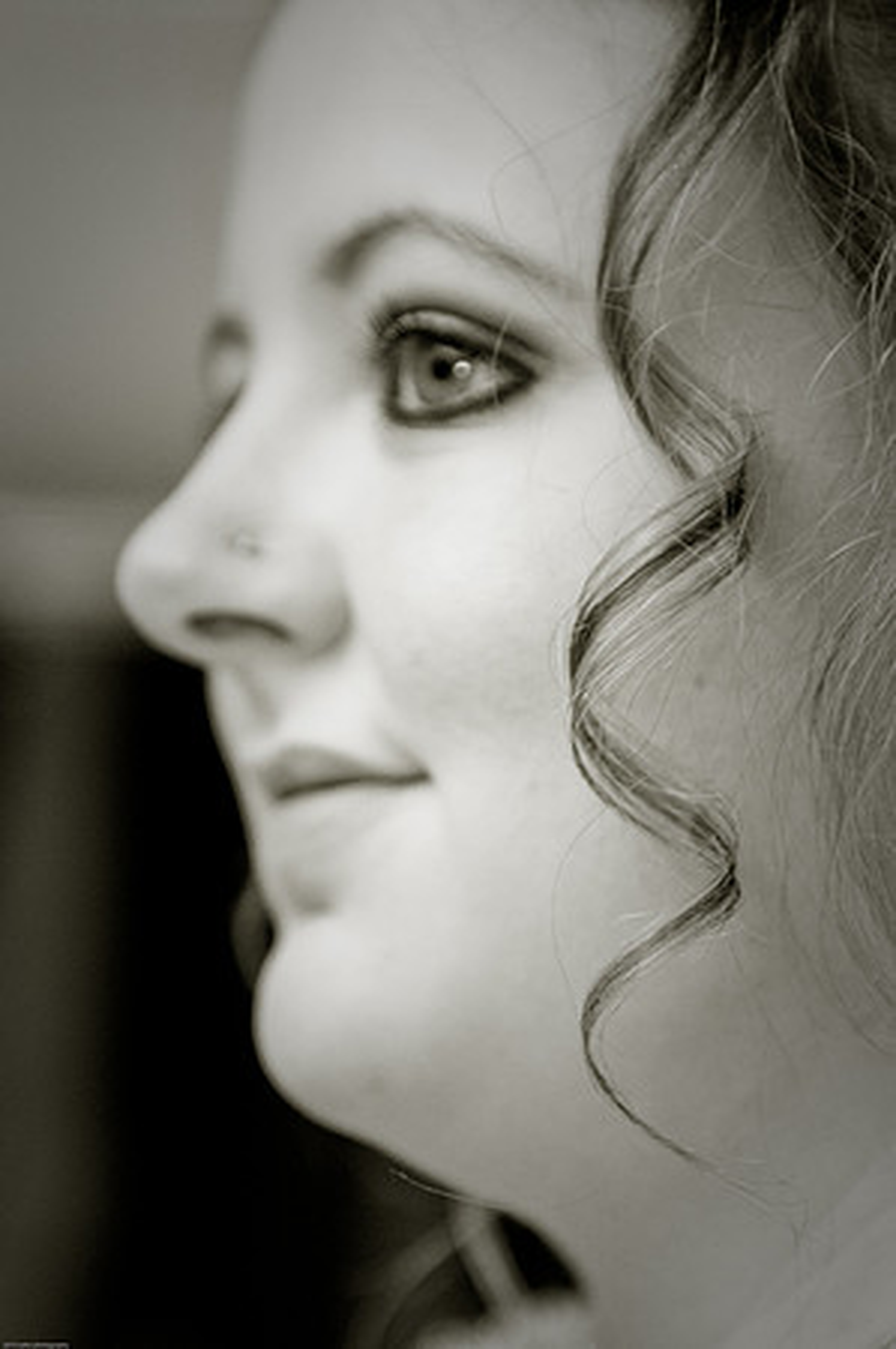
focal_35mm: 105
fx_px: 3929
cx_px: 448
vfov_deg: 19.5
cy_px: 674
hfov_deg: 13.0
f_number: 2.8
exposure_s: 1/200
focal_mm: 70
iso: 1000
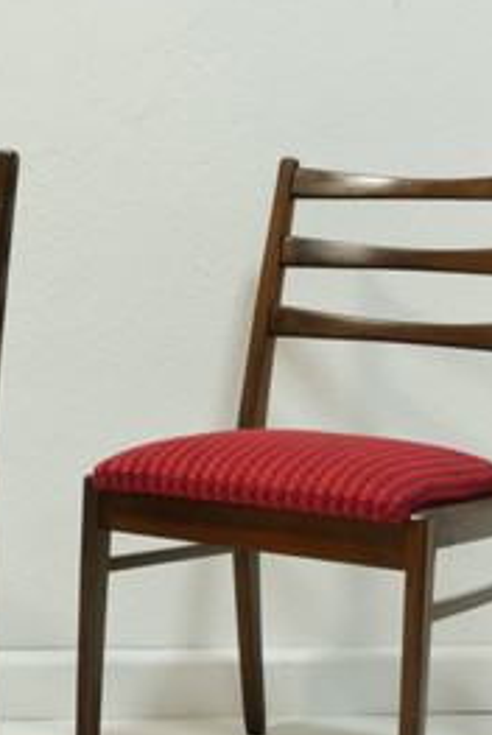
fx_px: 1901
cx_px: -36
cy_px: 456
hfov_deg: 14.4
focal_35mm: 93
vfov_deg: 21.8
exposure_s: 1/3
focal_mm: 23
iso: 200
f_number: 22
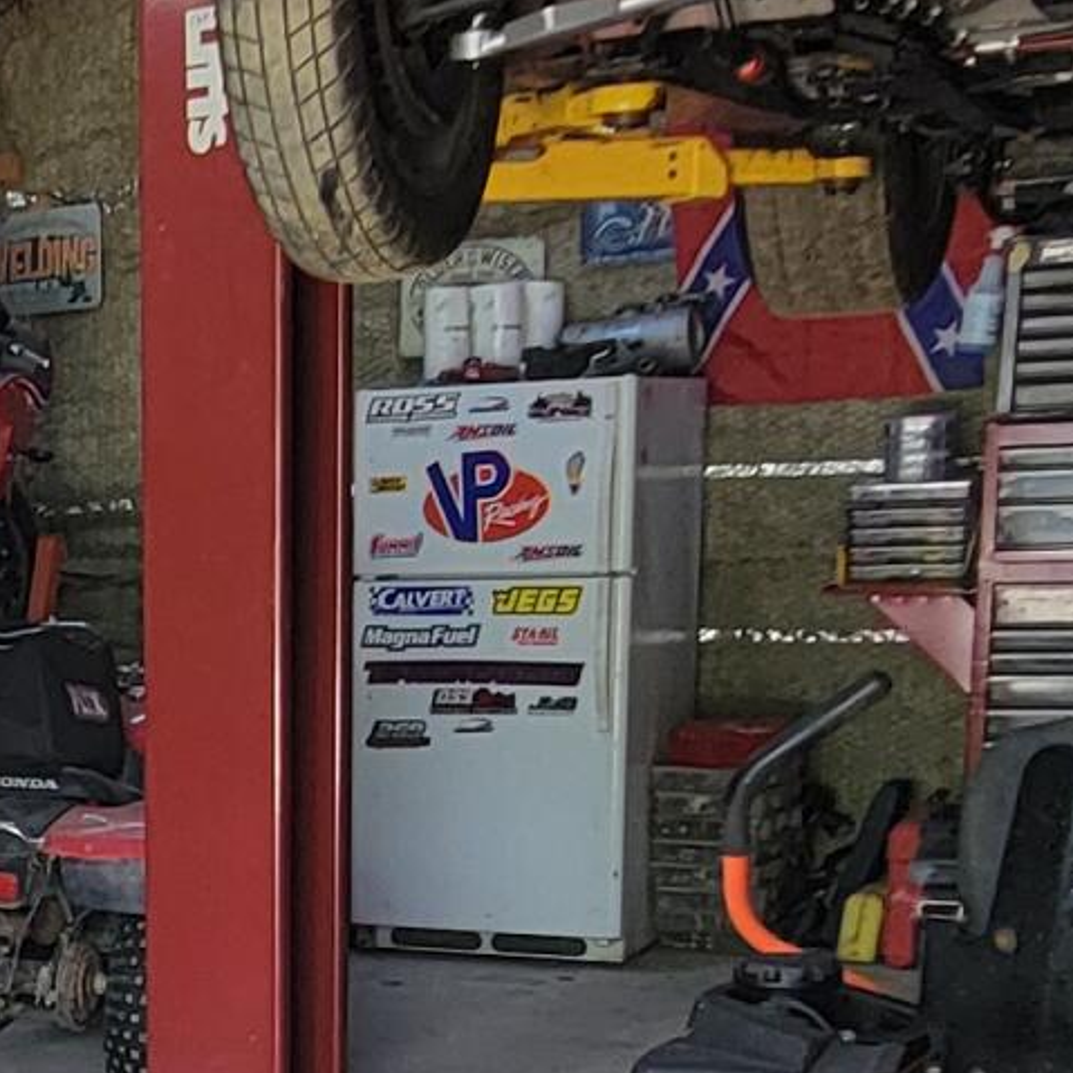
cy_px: 941
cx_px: -461
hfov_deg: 20.9
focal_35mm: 72
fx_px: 2525
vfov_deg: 23.4
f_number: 2.2
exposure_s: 1/120
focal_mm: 2.2
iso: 100
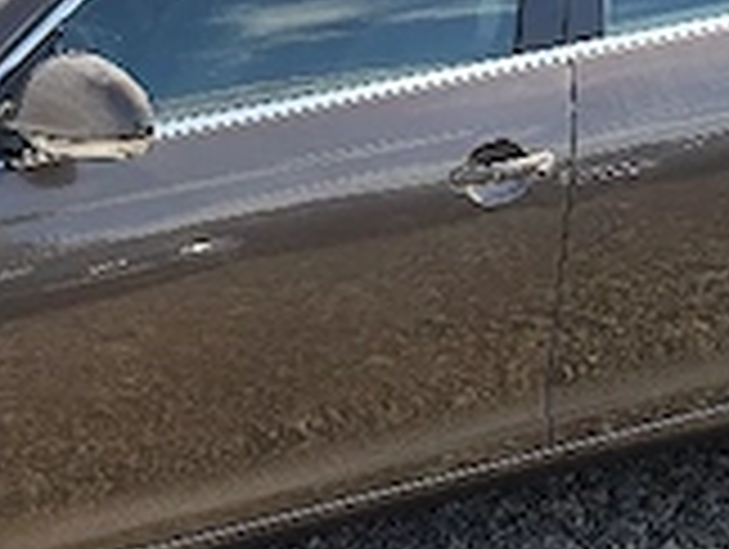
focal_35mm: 85
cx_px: 158
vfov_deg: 17.4
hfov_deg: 22.7
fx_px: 1793
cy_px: 166
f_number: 1.7
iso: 12
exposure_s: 1/769
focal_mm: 6.3
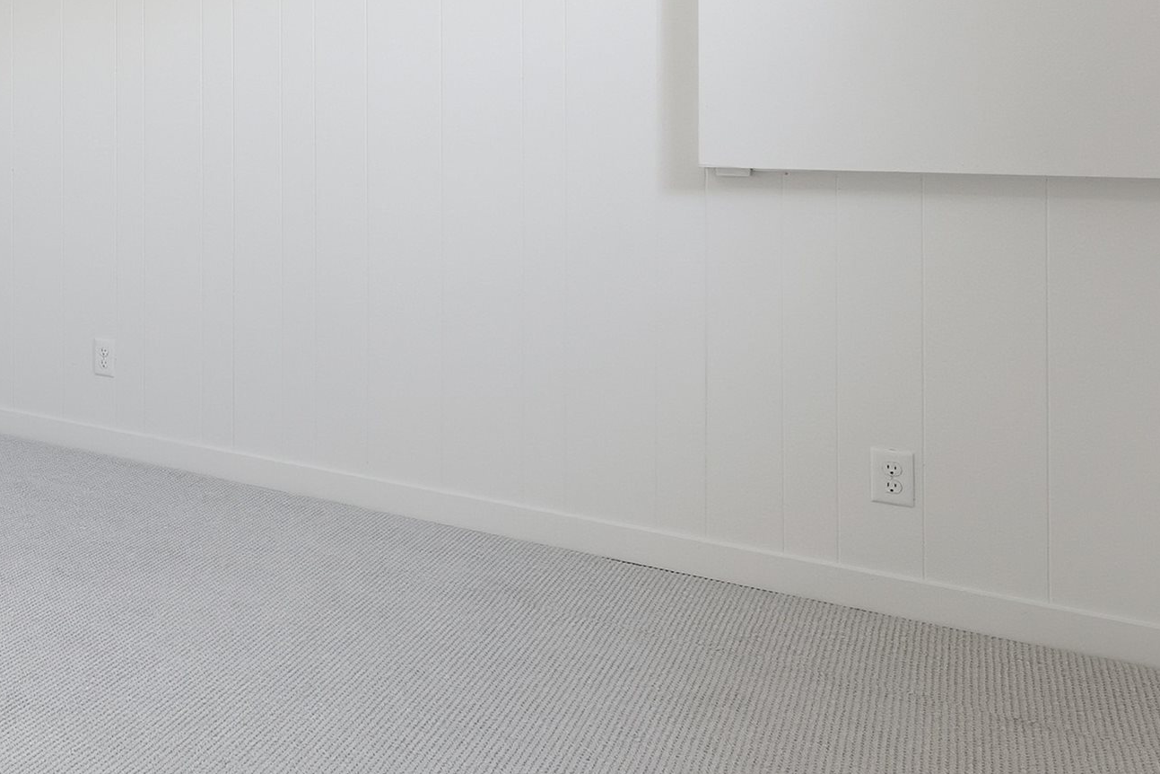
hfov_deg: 40.8
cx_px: -84
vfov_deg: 32.6
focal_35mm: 39
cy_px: 95
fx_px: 1263
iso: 100
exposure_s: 1/25
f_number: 8
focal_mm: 16.5
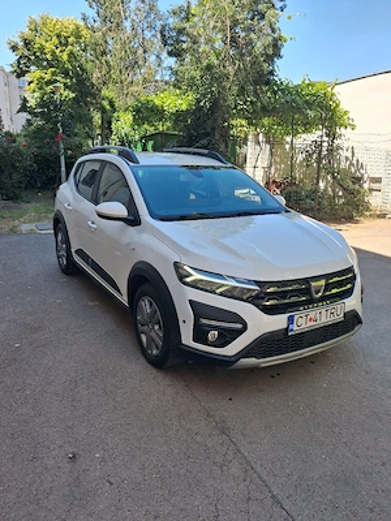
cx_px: 196
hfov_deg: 51.4
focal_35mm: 27
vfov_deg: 65.3
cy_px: 260
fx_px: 407
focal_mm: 4
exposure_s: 1/208
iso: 25
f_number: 1.8
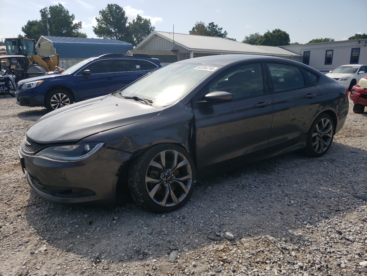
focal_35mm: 26
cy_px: 138
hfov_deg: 67.3
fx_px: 276
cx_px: 184
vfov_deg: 53.1
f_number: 1.5
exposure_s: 1/3333
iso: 50
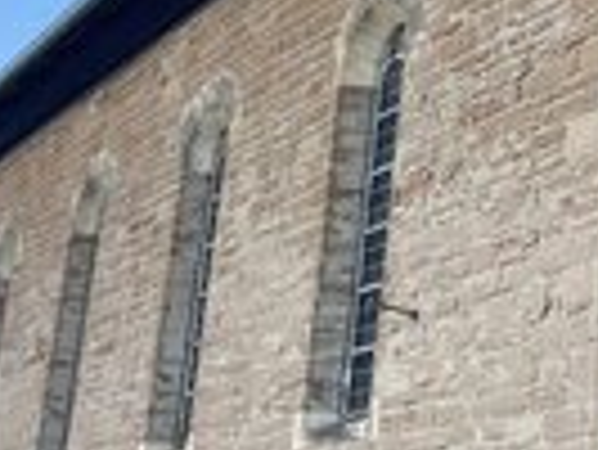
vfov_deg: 17.6
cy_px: 153
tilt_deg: +17.9
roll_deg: -1.3
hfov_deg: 21.7
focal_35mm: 84
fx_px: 1452
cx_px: 697
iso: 25
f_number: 1.8
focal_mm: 3.99
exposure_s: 1/121
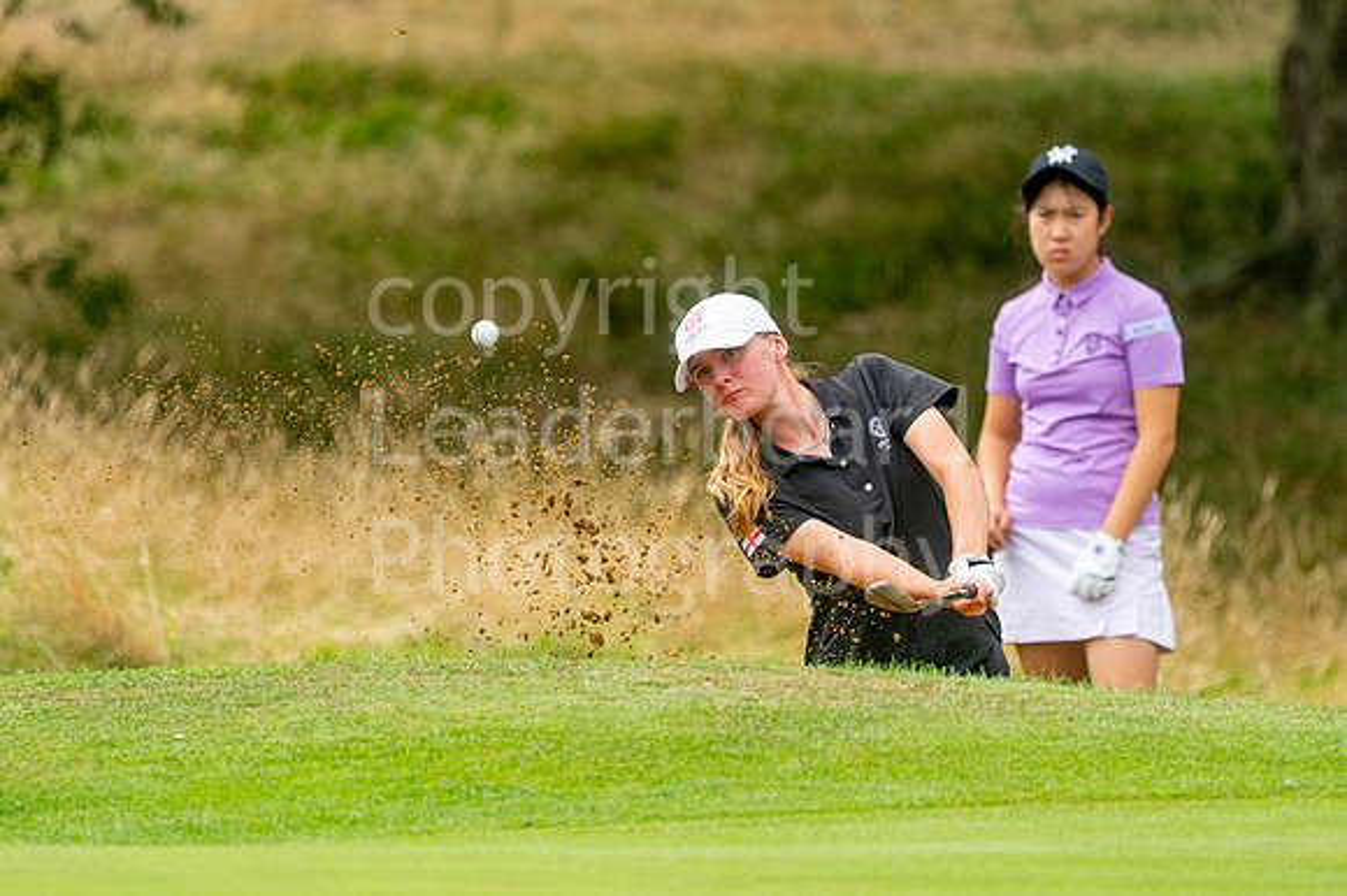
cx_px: 752
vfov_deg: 2.7
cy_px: 435
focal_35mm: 503
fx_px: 18793
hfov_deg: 4.1
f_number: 4
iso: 320
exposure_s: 1/2000
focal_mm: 300
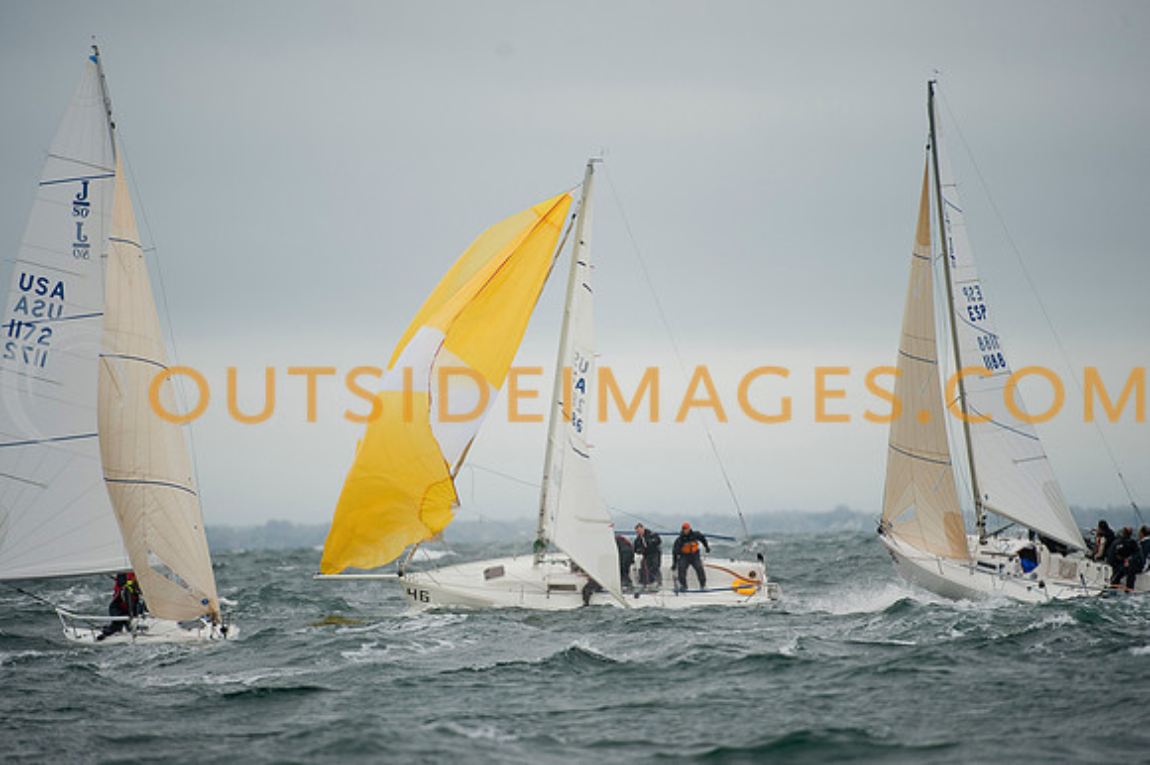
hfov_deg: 5.2
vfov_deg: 3.4
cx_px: 575
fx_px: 12770
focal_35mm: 400
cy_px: 382
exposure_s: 1/1600
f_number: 4
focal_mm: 400
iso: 500
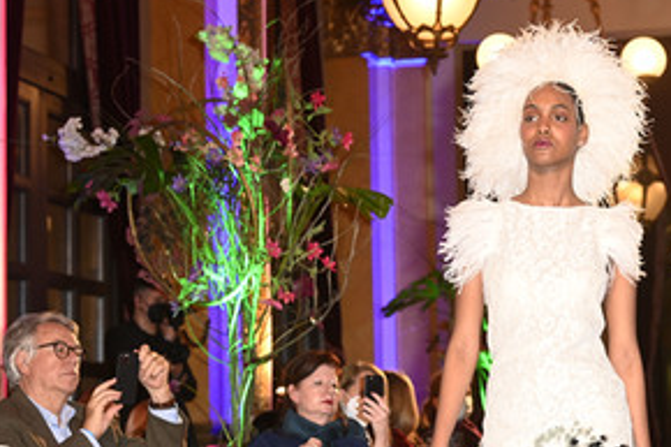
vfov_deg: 12.5
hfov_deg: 18.7
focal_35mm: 109
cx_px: 448
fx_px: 2030
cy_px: 294
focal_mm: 70
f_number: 4.5
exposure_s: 1/250
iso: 4000
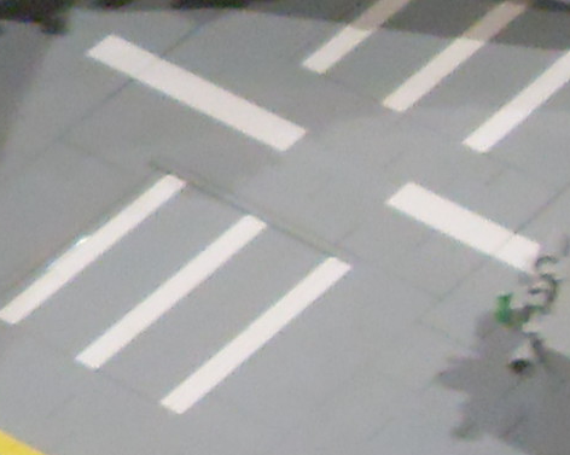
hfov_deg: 7.7
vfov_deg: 6.2
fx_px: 4215
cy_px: 126
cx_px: 489
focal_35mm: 250
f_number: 2.8
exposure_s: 1/20
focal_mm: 6.3
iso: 200
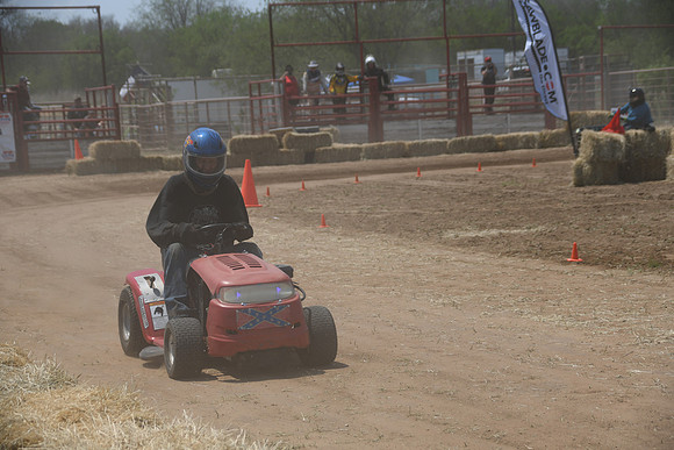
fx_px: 1966
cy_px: 225
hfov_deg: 19.5
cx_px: 337
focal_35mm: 105
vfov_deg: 13.0
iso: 100
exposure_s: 1/1250
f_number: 5
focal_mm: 70
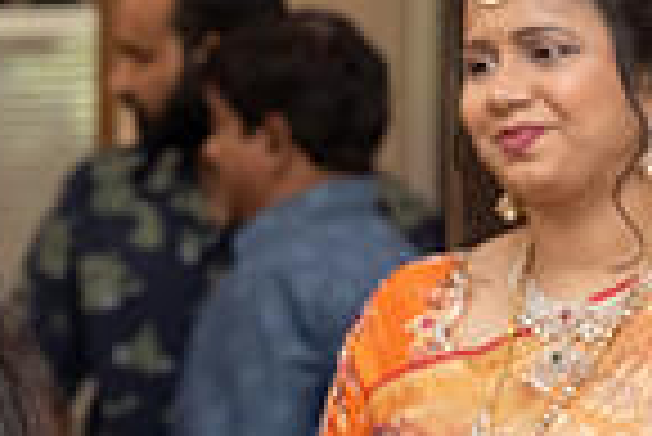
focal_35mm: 334
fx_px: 6055
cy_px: 537
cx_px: -454
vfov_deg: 4.1
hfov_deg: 6.1
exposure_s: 1/160
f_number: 3.5
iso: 1000
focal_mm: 82
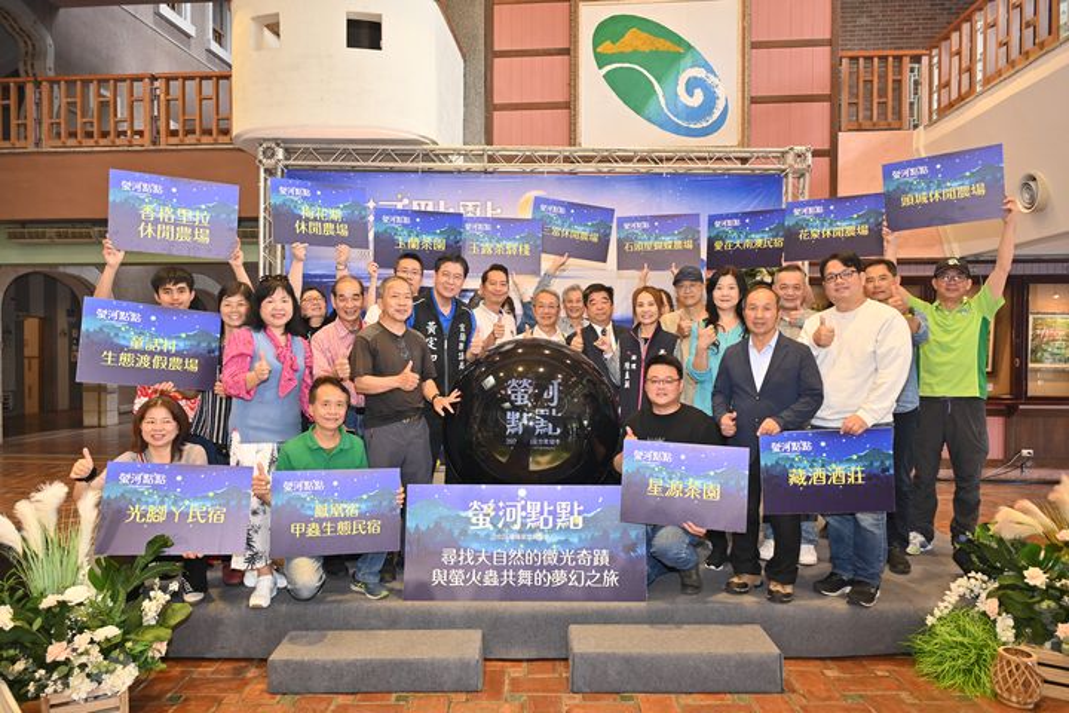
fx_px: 713
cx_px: 534
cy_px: 356
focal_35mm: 24
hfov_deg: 73.7
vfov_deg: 53.1
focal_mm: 24
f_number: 4
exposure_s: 1/60
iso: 250
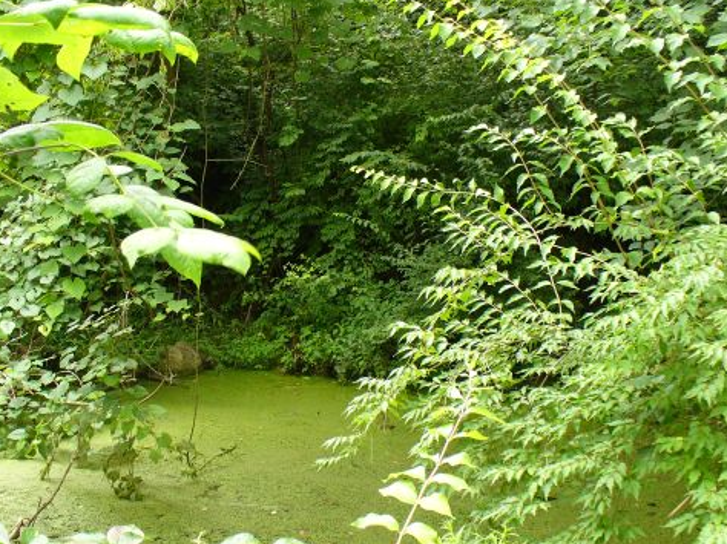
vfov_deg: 29.1
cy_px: 302
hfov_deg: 38.2
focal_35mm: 50
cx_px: 340
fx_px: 1050
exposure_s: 1/50
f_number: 2.8
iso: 100
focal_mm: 6.1
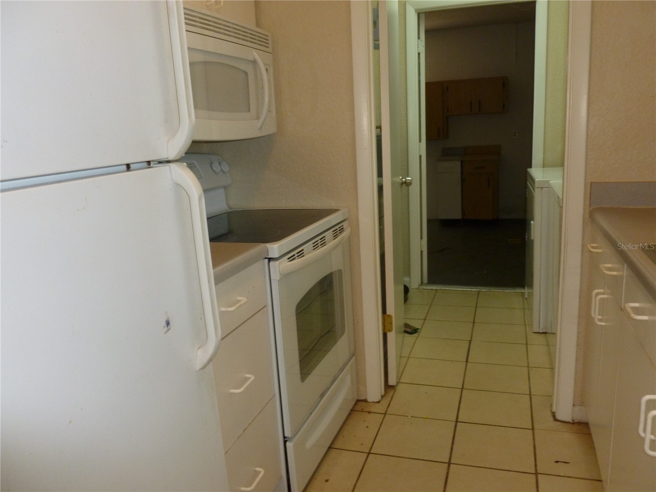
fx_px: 531
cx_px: 328
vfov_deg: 49.7
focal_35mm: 28
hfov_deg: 63.4
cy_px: 246
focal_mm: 5
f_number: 3.3
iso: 200
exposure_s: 1/60
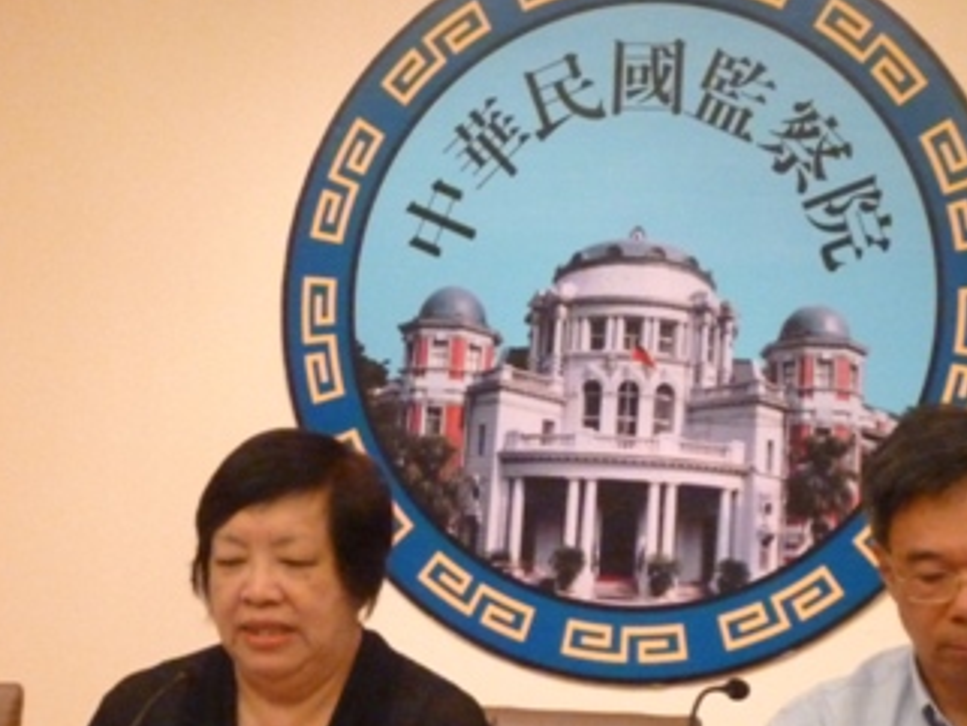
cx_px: 336
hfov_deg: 12.2
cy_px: 654
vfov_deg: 9.1
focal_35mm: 162
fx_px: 4527
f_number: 4.2
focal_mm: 12.8
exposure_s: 1/30
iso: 800
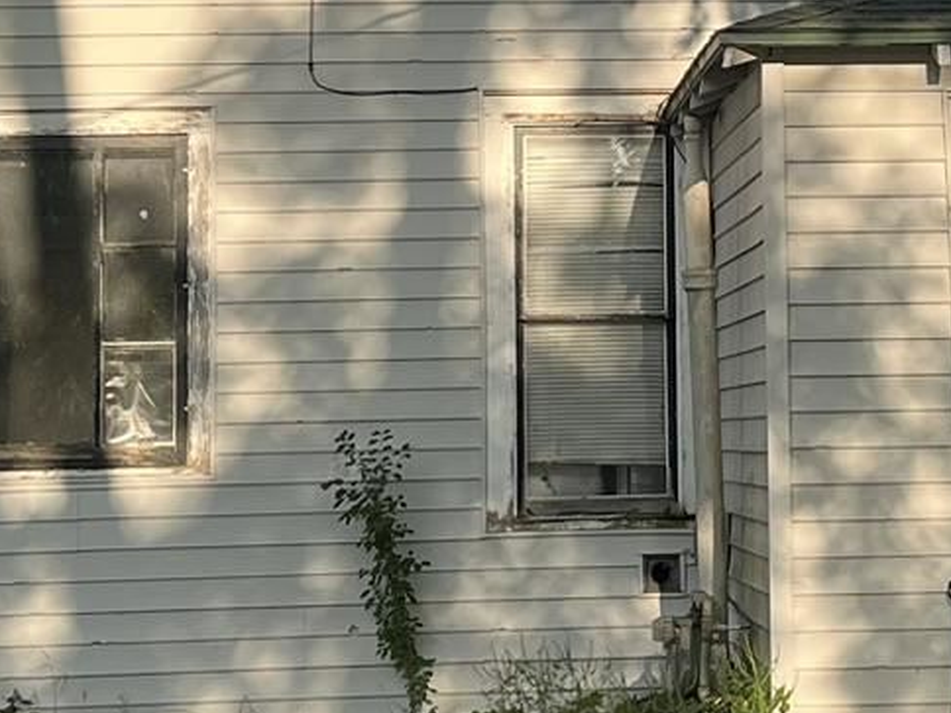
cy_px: 90
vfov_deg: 13.4
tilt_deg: +5.4
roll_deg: +1.5
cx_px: 690
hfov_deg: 17.8
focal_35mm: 110
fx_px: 3022
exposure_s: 1/1056
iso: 50
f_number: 1.6
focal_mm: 5.1
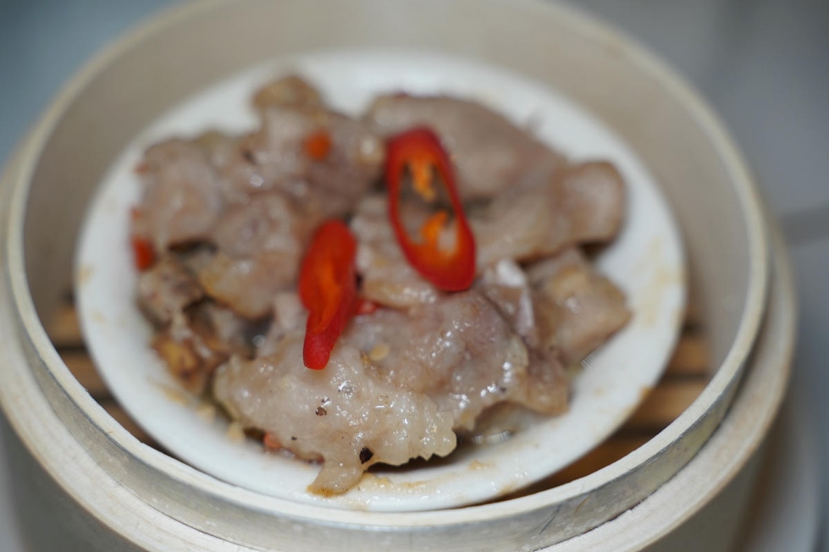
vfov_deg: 18.2
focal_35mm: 75
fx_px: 1727
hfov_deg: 27.0
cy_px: 276
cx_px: 414
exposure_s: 1/80
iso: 200
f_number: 4
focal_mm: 75
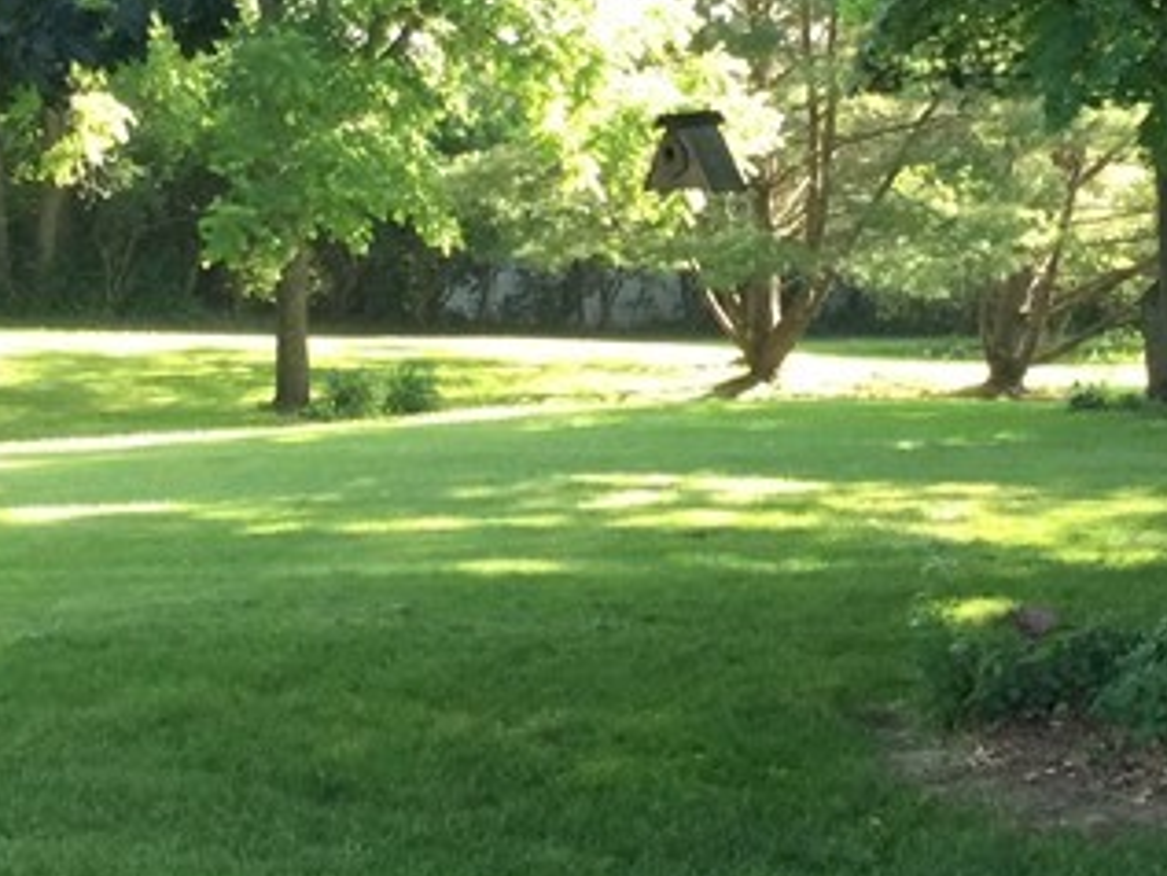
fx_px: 3373
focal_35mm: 100
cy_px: 335
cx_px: 541
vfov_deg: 14.8
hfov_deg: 19.6
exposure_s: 1/40
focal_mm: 3.3
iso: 32
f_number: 2.4
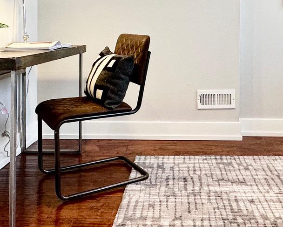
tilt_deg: -1.5
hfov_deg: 40.0
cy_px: 33
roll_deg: -0.8
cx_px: 179
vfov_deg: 31.6
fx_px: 385
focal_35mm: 46
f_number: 2.2
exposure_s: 1/120
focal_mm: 2.22
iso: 160
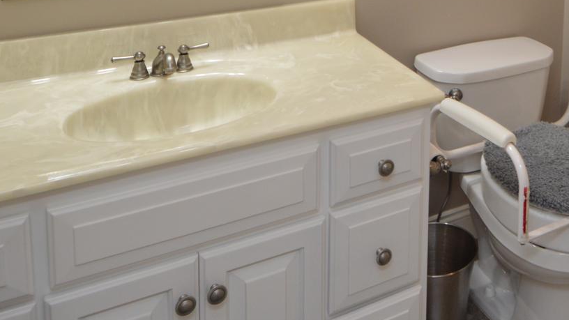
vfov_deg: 24.5
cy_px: -82
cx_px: 519
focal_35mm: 43
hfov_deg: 42.8
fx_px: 653
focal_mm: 11
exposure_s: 1/60
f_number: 4
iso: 400
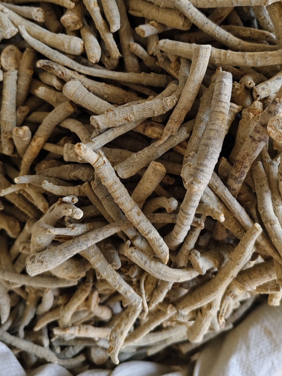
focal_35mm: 34
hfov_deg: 41.8
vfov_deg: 53.4
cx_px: 133
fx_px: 370
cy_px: 142
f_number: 1.88
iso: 458
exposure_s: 1/100
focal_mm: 5.56
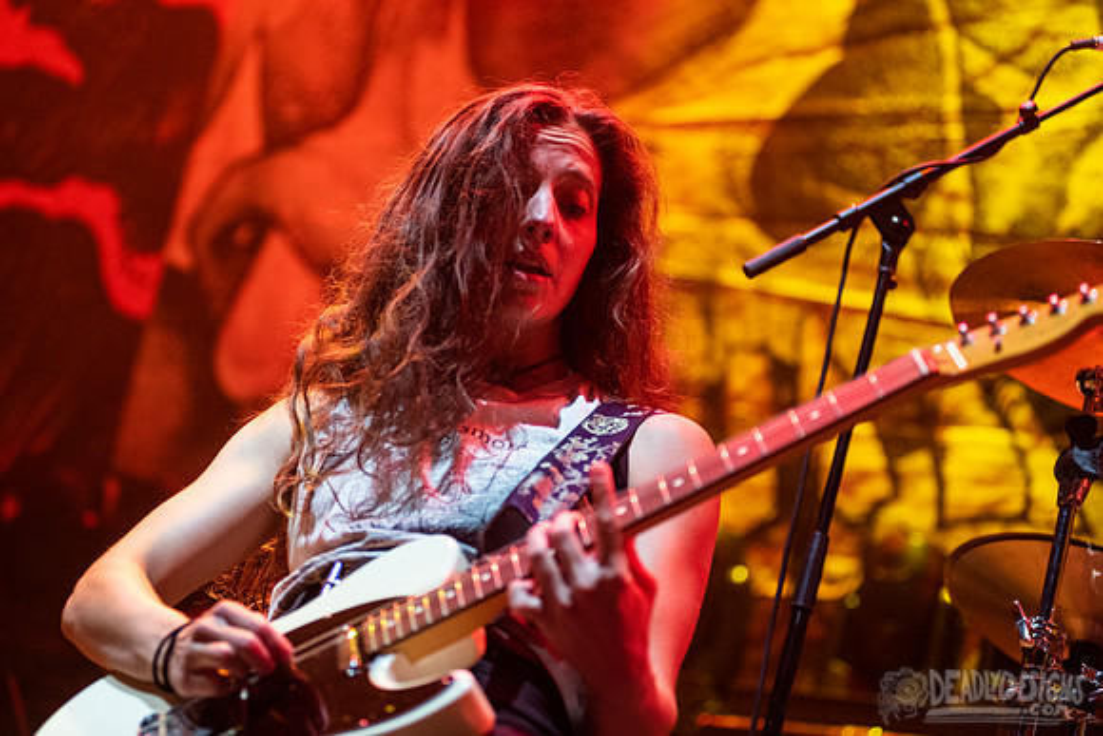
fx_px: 2656
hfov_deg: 23.5
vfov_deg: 15.8
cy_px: 339
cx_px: 507
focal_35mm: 87
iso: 3200
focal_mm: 80
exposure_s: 1/400
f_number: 3.2
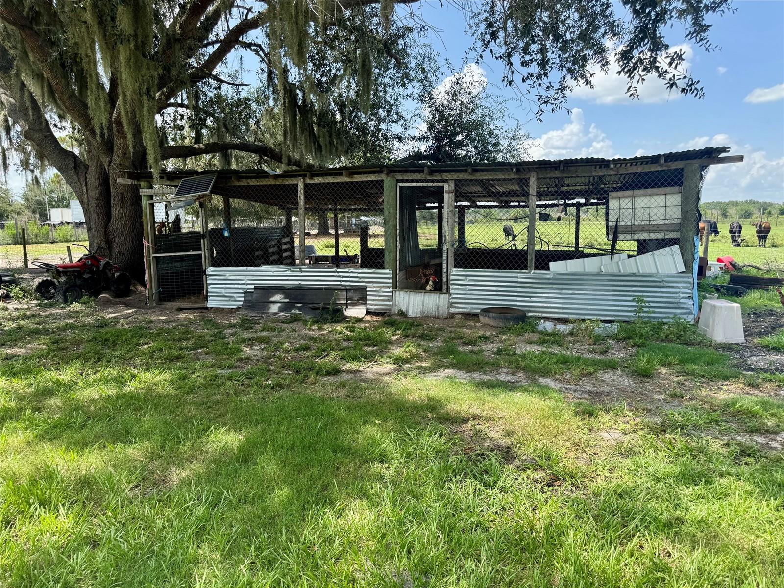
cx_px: 392
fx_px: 544
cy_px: 294
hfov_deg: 71.6
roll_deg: +0.7
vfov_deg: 56.8
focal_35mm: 24
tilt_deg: -7.9
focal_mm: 6.76
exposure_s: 1/1193
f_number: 1.78
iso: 80
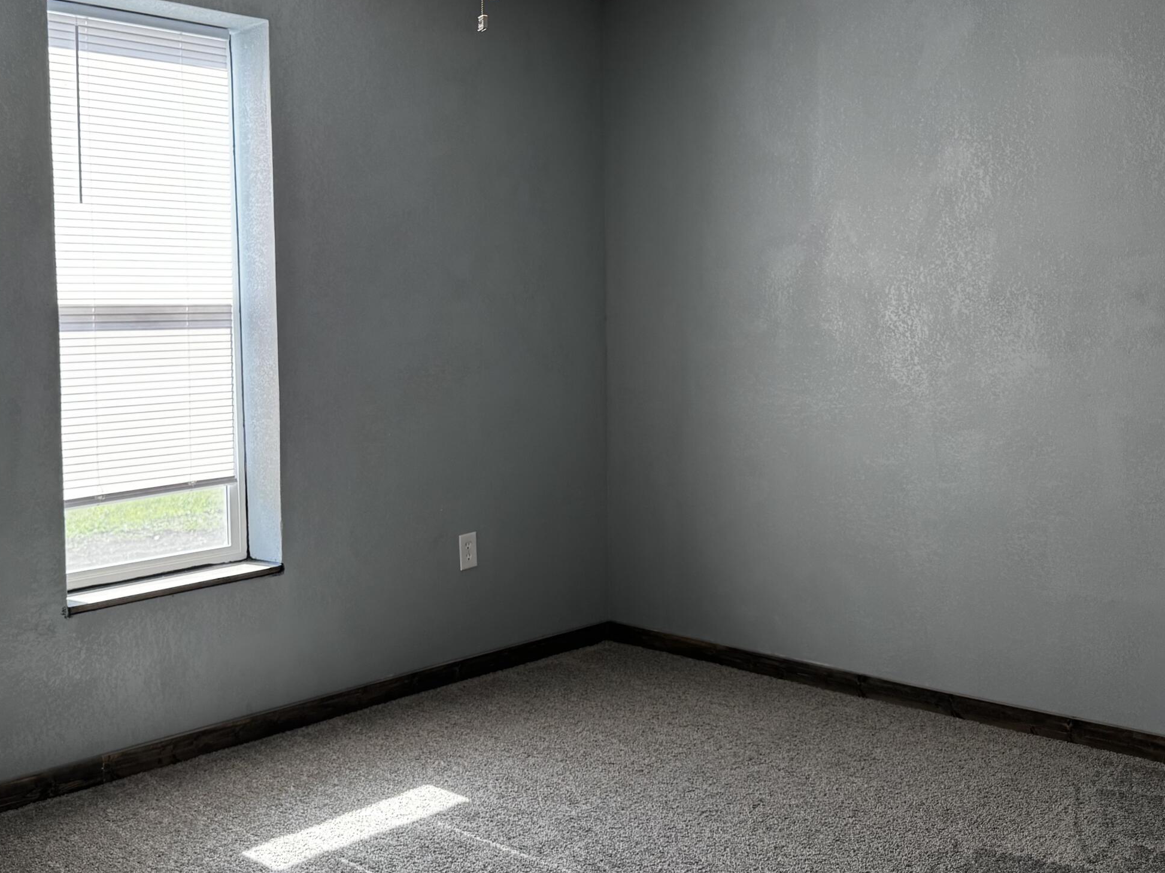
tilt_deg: -4.5
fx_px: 1245
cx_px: 497
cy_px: 388
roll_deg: -0.6
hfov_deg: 50.0
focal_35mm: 37
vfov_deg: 38.6
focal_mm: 6.76
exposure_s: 1/124
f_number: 1.78
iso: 64
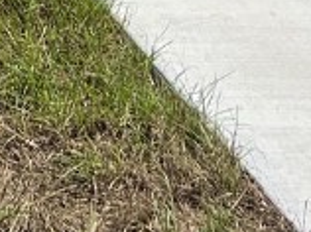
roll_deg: -0.8
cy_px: -464
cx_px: -281
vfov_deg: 7.6
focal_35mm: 169
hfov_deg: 10.8
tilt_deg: +1.1
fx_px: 1516
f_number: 1.5
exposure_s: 1/6579
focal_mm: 5.7
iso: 50
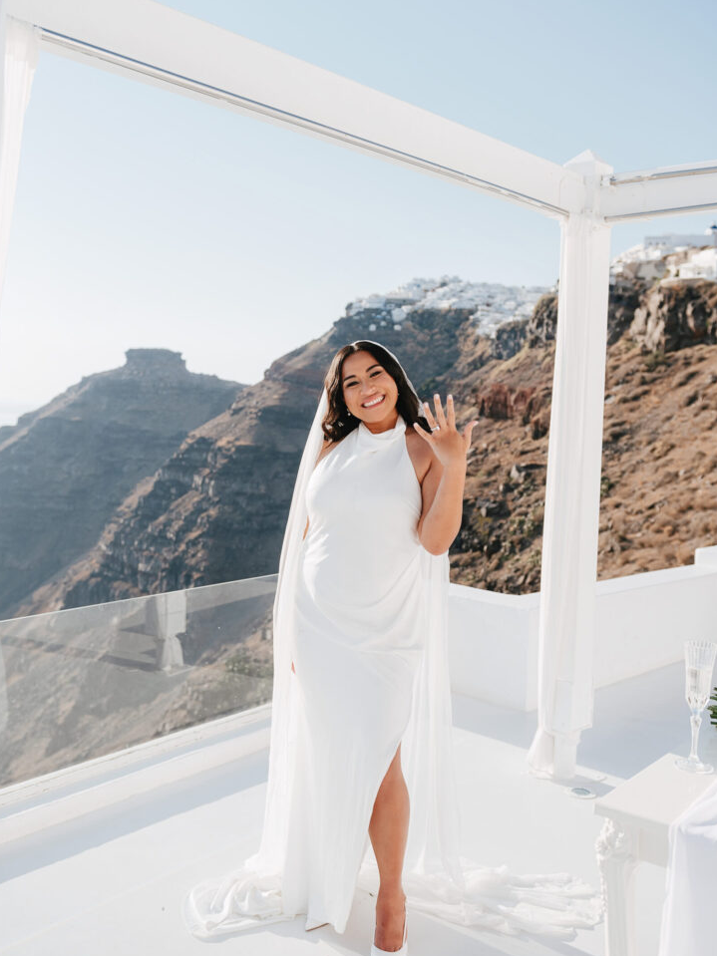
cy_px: 429
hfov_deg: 38.7
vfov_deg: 50.1
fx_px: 1022
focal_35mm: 37
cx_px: 353
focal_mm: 32
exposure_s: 1/1600
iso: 100
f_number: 4
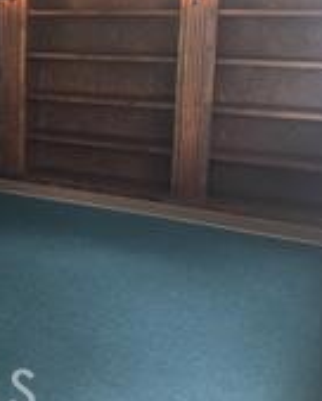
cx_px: -72
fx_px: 677
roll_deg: +0.4
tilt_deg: -9.1
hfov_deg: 24.1
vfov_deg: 32.6
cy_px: 121
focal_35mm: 57
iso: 50
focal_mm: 4.15
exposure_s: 1/33
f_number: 2.2
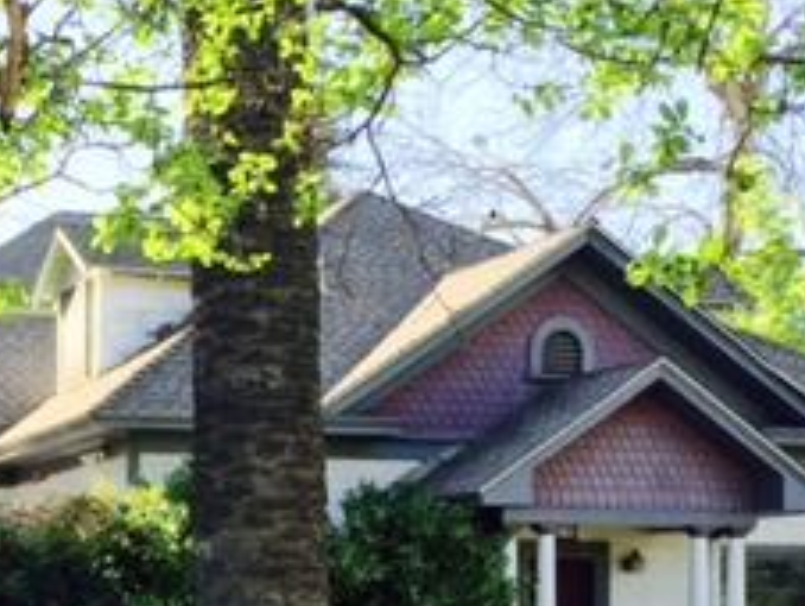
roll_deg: -0.7
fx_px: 1909
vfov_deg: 17.5
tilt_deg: -0.5
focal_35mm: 82
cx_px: 57
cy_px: 652
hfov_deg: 23.1
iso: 32
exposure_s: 1/732
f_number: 2.2
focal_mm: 4.15
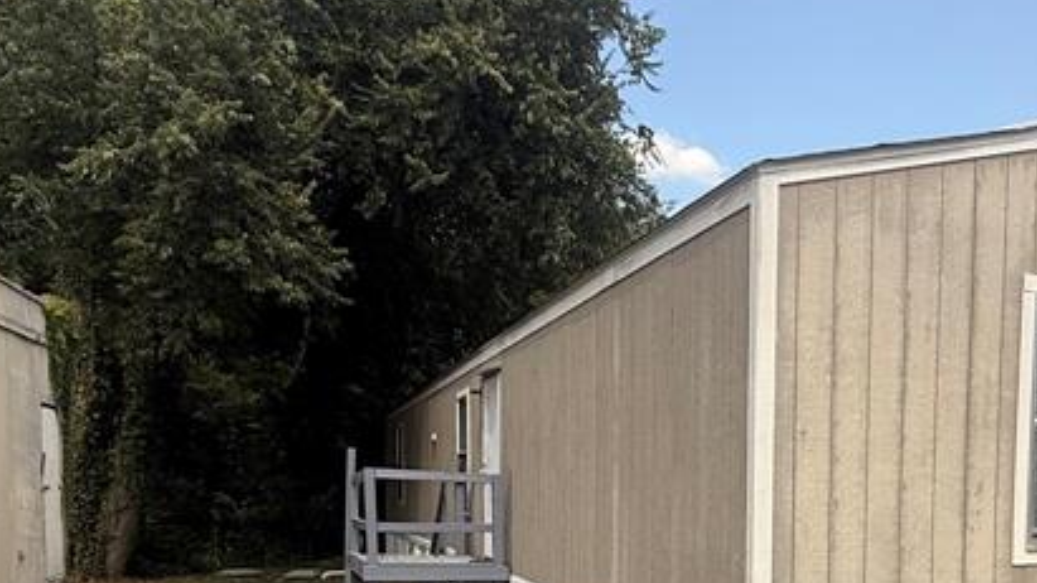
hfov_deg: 50.0
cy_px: 570
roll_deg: -1.6
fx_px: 1045
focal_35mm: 38
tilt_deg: -6.2
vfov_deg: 29.3
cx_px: 812
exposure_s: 1/1901
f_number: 2.2
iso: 50
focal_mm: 2.22
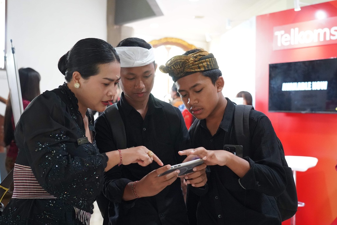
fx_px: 430
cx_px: 168
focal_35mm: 46
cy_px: 112
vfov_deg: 29.2
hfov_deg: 42.8
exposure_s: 1/160
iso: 10000
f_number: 4
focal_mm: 46
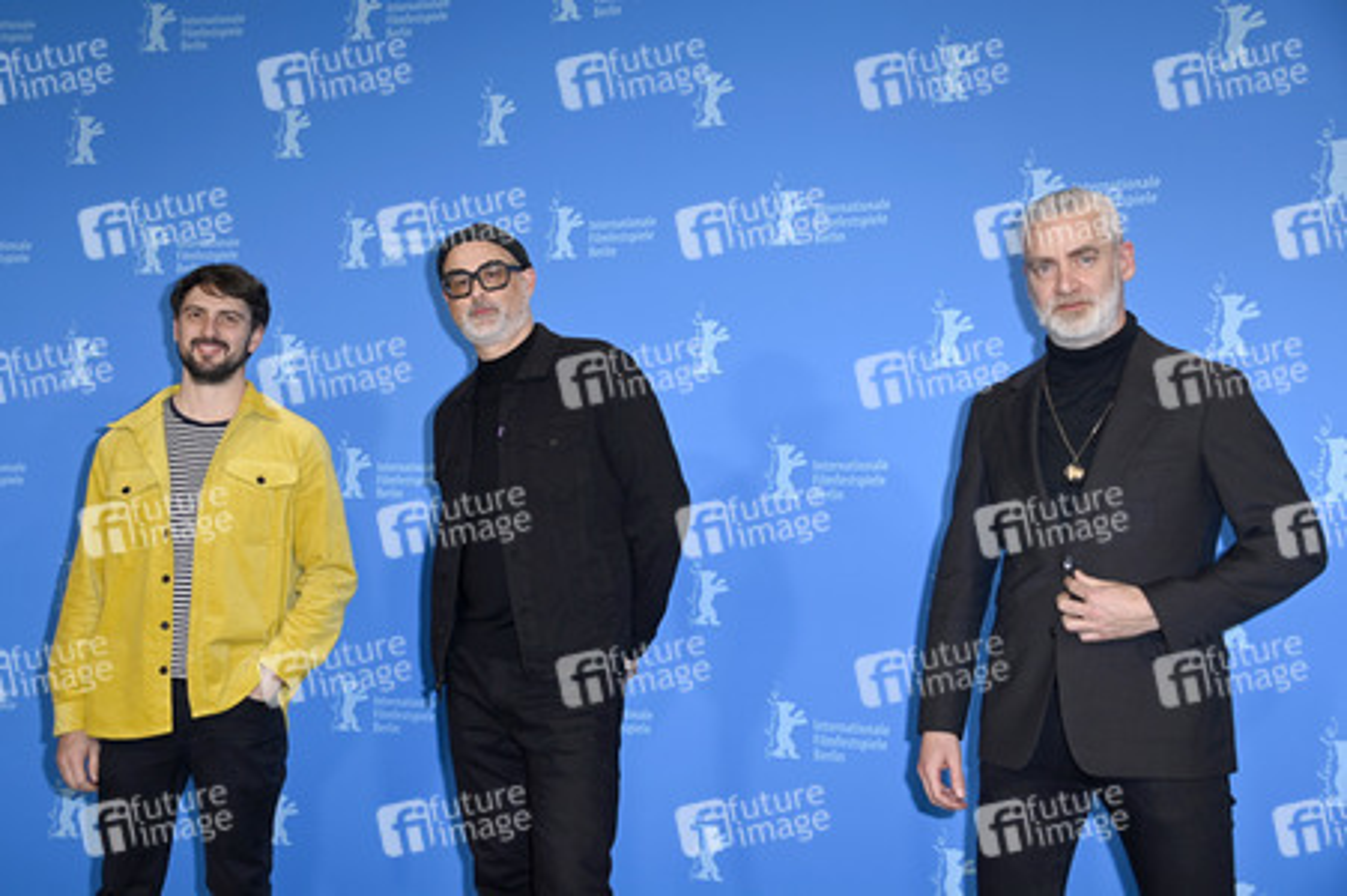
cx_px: 674
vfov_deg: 27.0
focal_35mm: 50
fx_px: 1869
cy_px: 448
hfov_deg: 39.6
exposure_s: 1/200
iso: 800
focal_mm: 50
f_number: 5
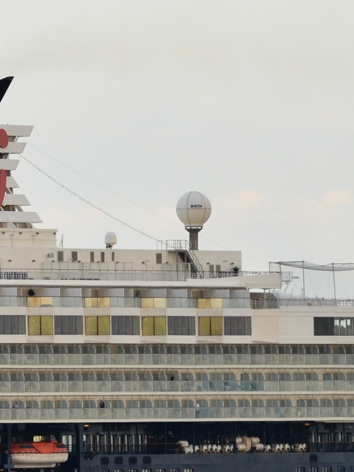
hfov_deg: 1.8
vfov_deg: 2.4
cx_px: -324
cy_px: 356
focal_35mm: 819
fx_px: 11166
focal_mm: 145
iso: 400
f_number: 5.6
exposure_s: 1/640
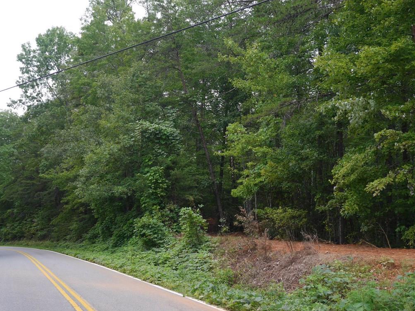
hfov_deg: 42.1
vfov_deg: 32.2
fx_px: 540
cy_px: 158
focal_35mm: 45
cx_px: 205
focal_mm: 22
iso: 160
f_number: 5
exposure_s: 1/100
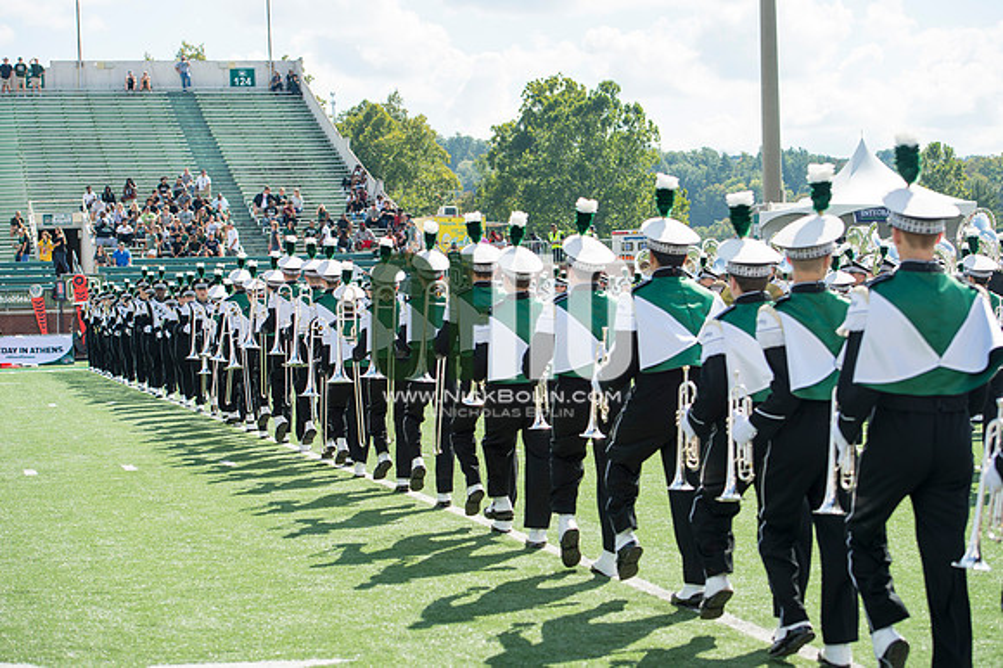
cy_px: 334
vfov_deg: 19.4
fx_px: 1949
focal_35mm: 70
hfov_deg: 28.9
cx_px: 502
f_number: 4.5
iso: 200
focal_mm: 70
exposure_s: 1/1000
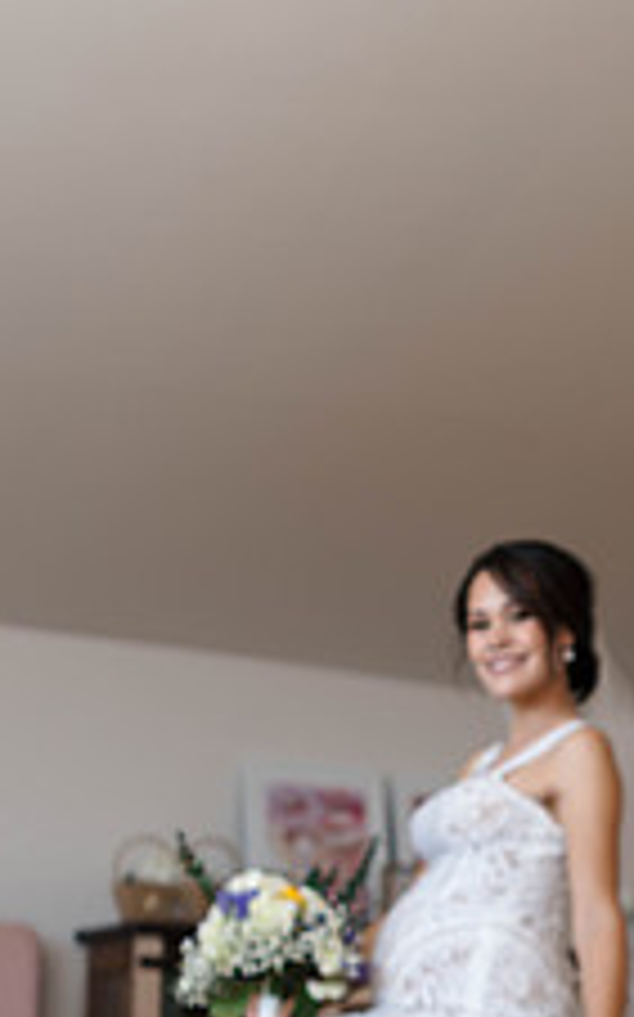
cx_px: 638
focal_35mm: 71
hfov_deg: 17.9
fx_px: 1965
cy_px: 936
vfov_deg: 27.8
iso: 160
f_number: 2
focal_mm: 35
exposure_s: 1/125
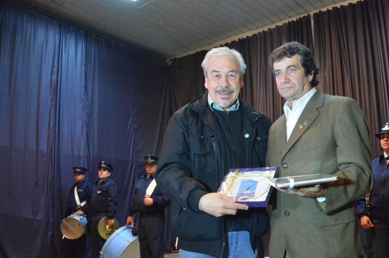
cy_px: 143
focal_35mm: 35
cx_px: 252
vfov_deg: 37.6
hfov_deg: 53.7
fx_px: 377
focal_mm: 18
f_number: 3.5
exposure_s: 1/50
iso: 6400
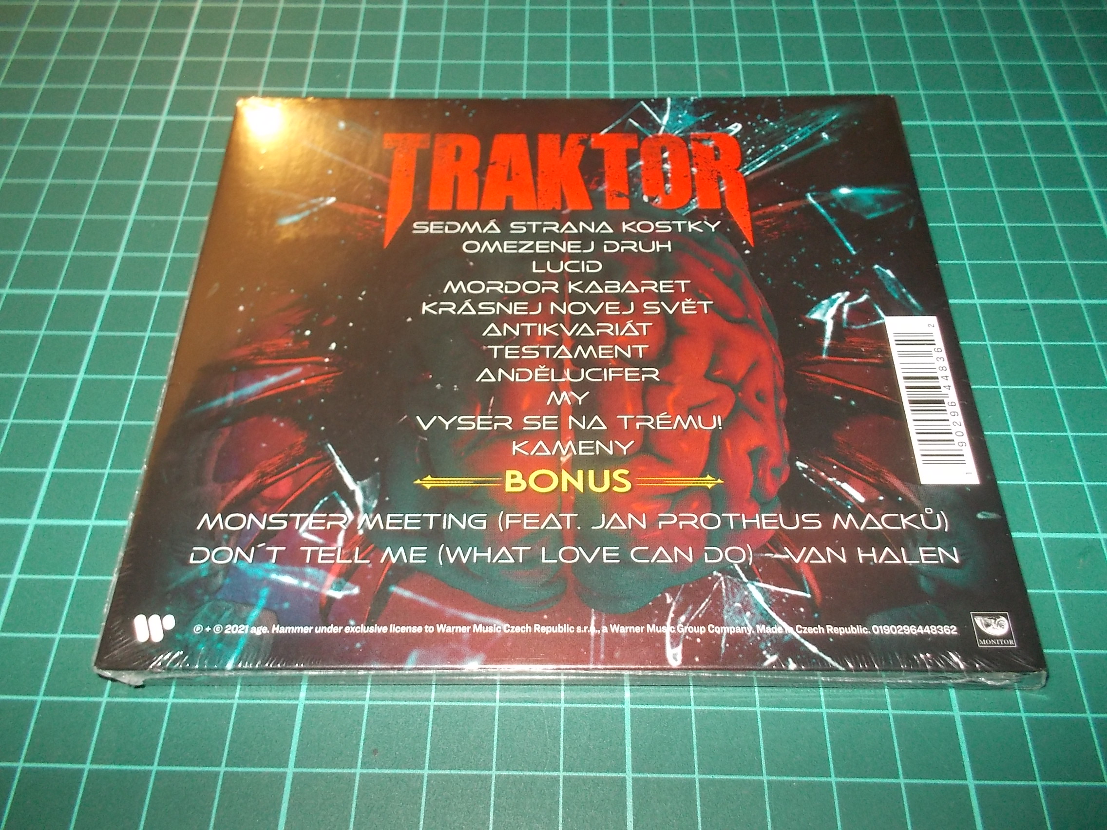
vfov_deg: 48.2
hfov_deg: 61.7
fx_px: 927
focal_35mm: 29
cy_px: 415
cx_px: 554
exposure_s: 1/30
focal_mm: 4.1
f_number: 3.3
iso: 200
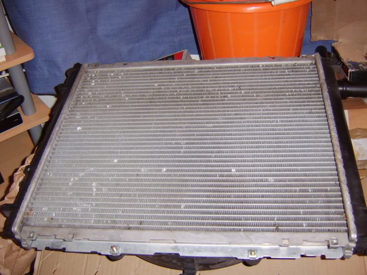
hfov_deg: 58.4
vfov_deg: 45.4
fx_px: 329
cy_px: 138
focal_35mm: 31
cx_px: 184
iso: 141
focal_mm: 8.13
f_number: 2.7
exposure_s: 1/30
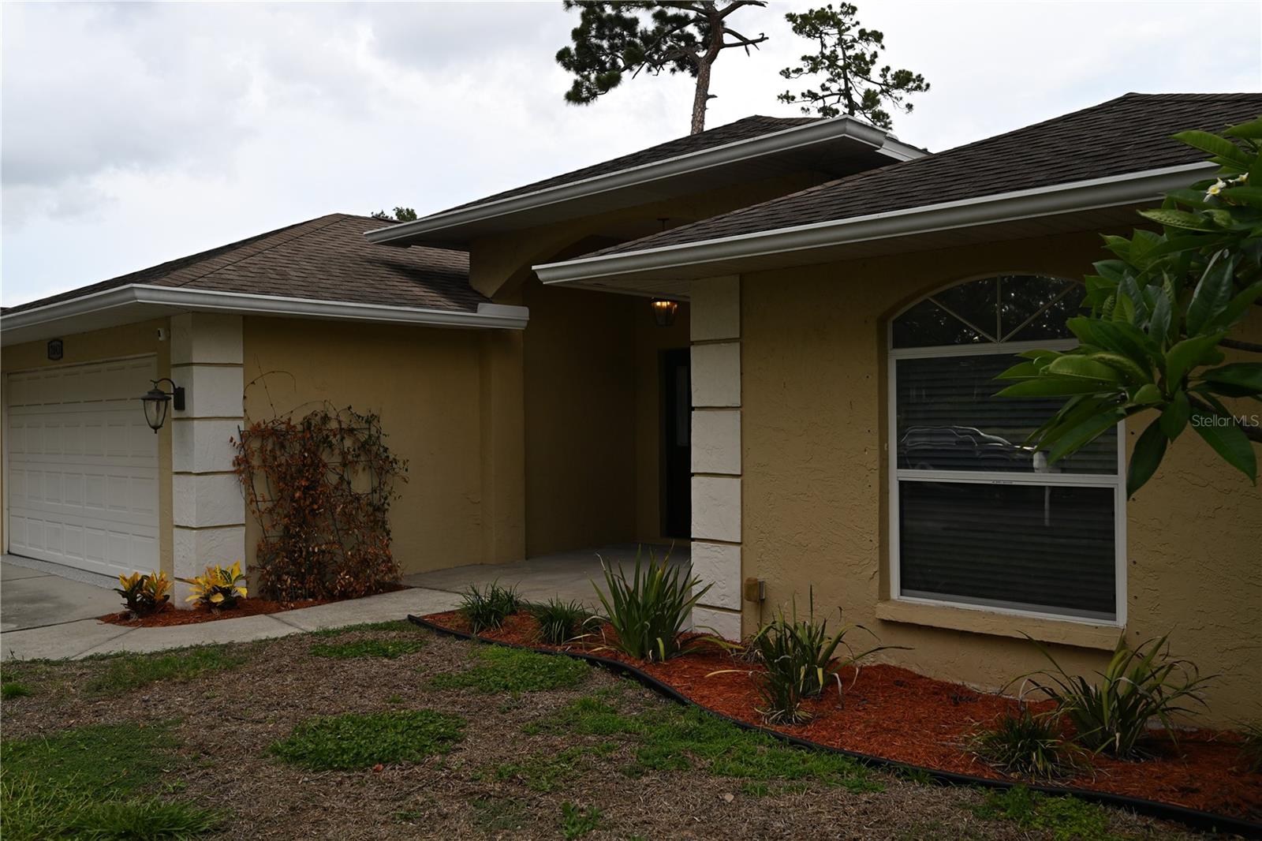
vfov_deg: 43.6
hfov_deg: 61.9
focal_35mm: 30
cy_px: 420
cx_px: 631
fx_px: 1051
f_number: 5
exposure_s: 1/250
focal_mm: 30
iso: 200
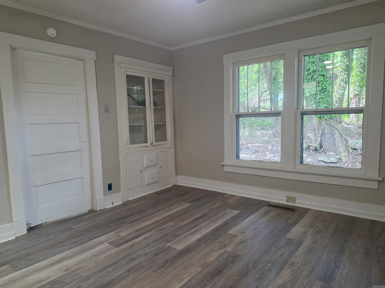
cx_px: 192
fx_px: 256
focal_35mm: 23
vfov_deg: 58.9
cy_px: 144
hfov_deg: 73.9
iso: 250
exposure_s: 1/120
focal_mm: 6.5
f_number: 1.4
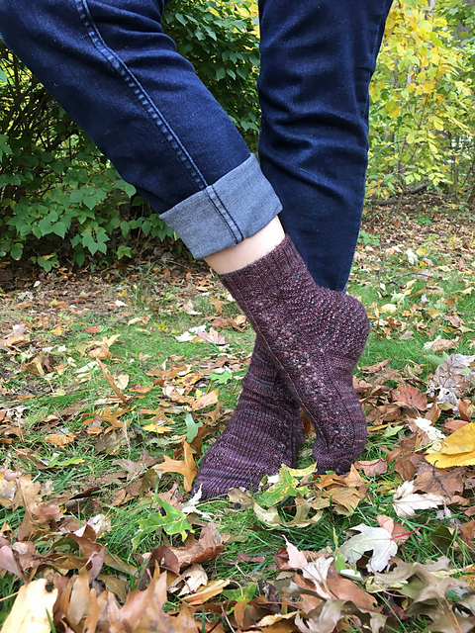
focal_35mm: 29
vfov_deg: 61.7
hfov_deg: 48.2
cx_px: 238
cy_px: 316
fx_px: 531
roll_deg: -0.7
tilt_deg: -11.8
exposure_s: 1/30
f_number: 2.2
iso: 25
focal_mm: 4.15
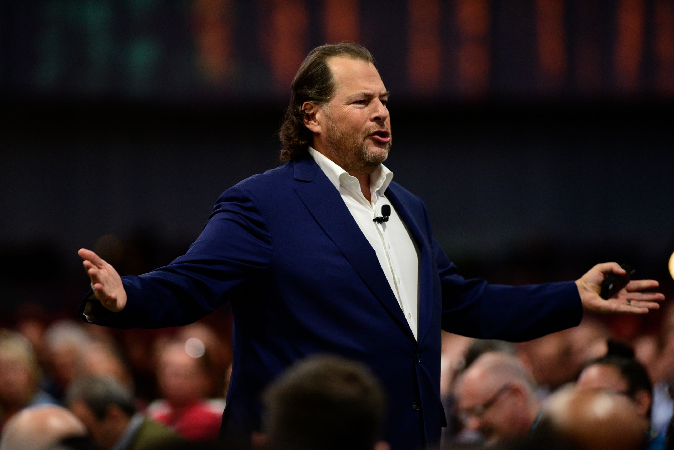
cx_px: 337
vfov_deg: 4.6
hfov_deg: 6.9
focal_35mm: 300
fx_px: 5619
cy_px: 225
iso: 2500
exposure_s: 1/250
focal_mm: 300
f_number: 2.8
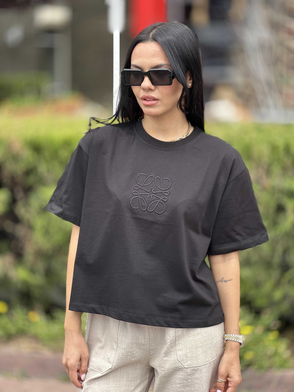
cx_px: 147
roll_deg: -1.1
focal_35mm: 77
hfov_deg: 19.1
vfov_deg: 25.3
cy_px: 196
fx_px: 872
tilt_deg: -9.6
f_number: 2.8
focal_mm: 9
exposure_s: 1/121
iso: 25
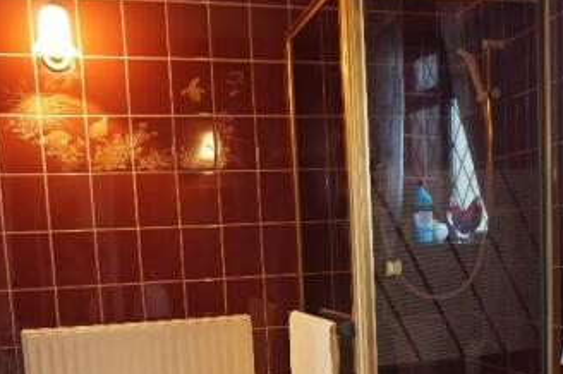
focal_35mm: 48
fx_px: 750
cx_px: 336
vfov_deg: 26.8
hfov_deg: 41.0
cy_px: 358
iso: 800
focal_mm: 16
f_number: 3.5
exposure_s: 1/25
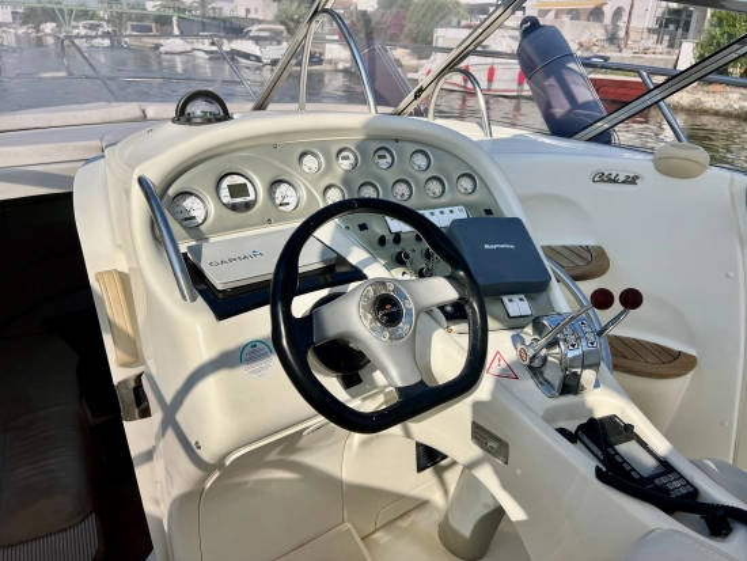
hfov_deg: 67.3
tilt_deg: -23.2
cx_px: 374
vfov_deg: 53.1
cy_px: 280
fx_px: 561
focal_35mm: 26
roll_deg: -2.6
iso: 50
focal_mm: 5.7
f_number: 1.5
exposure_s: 1/6579
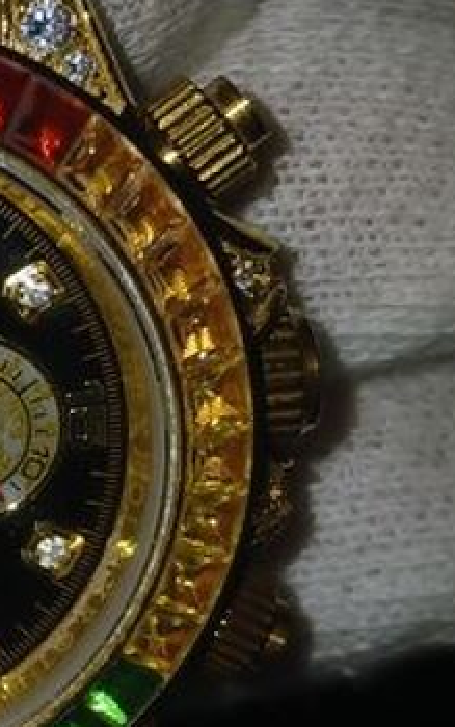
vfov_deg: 19.8
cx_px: -370
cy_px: 419
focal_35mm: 105
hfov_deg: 11.5
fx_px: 2082
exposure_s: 1/243
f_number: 1.8
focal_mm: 3.98
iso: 20
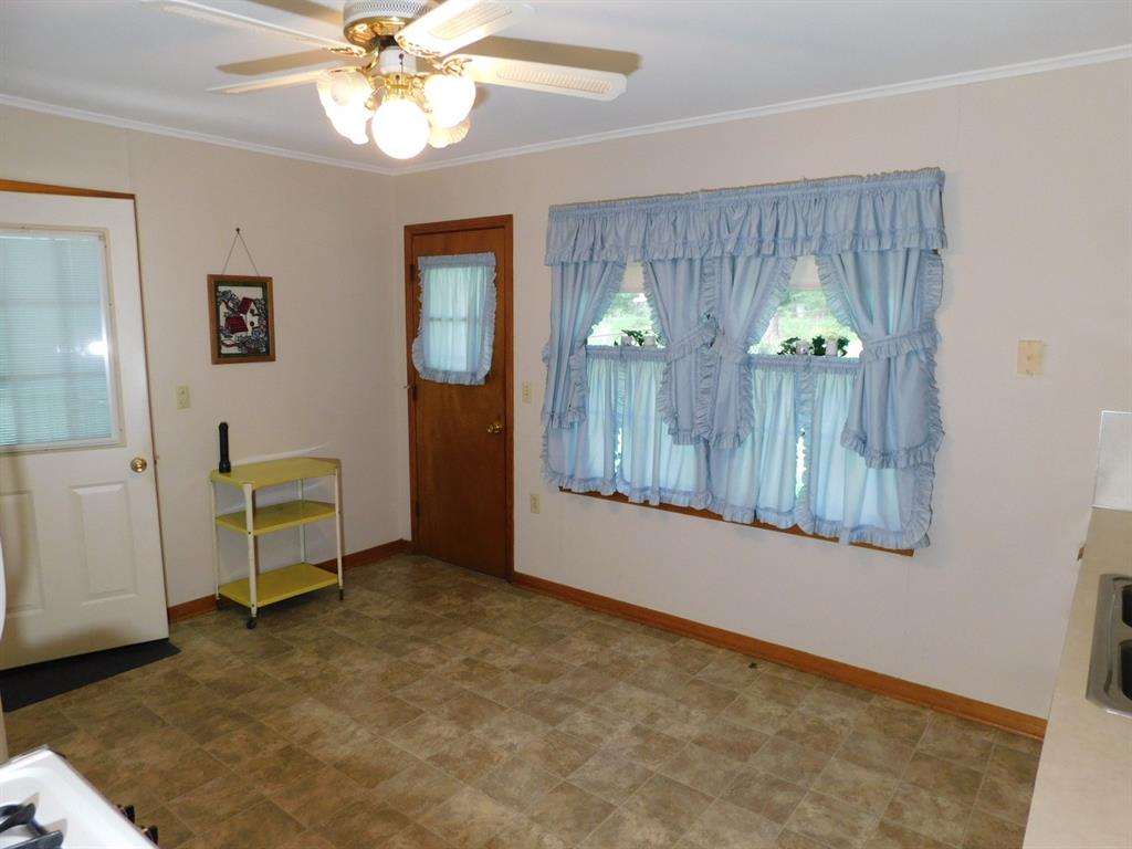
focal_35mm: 23
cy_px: 424
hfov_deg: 73.9
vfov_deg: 58.9
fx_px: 752
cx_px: 566
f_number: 3
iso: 200
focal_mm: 4
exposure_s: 1/30
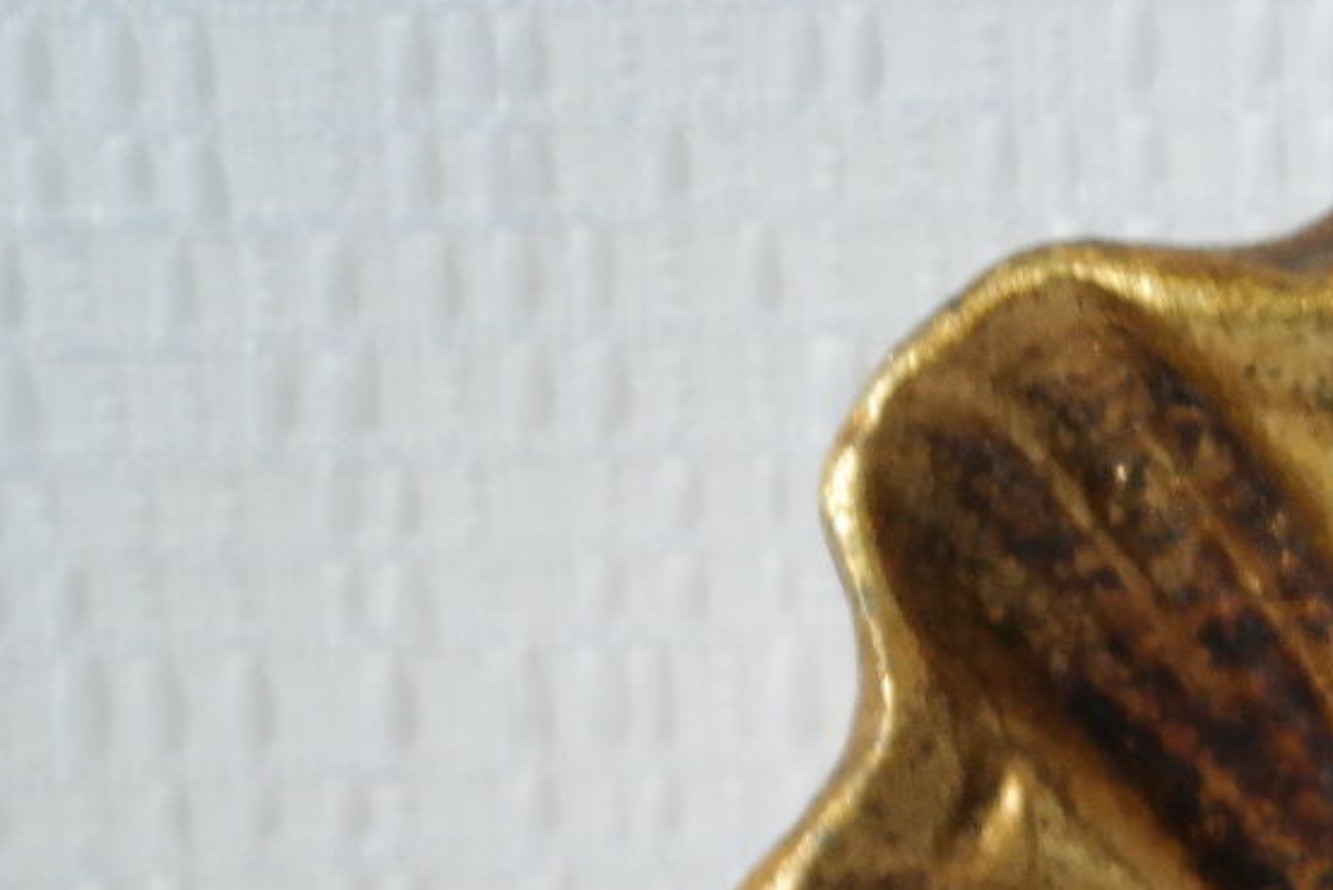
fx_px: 8891
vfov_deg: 5.7
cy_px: 1106
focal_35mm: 240
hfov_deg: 8.5
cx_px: 1586
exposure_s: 1/30
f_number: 6.3
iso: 1600
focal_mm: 50
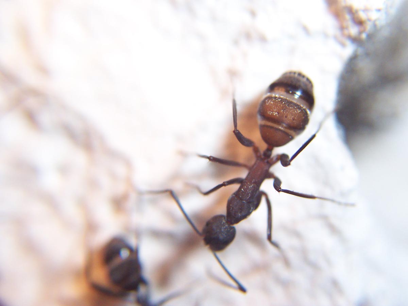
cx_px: 204
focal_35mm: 67
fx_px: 790
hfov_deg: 29.0
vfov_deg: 21.9
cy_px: 153
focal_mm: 10.4
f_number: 3.4
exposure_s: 1/350
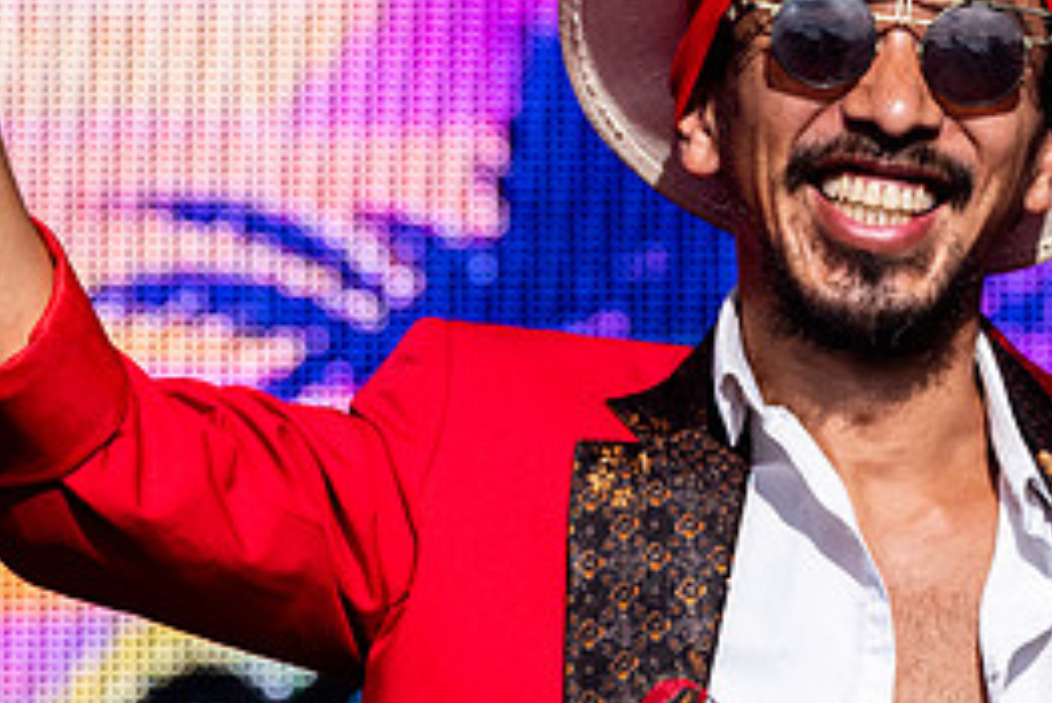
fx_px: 14765
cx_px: 876
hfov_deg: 4.1
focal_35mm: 505
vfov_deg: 2.7
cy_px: 127
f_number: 5
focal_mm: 145
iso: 640
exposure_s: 1/6400
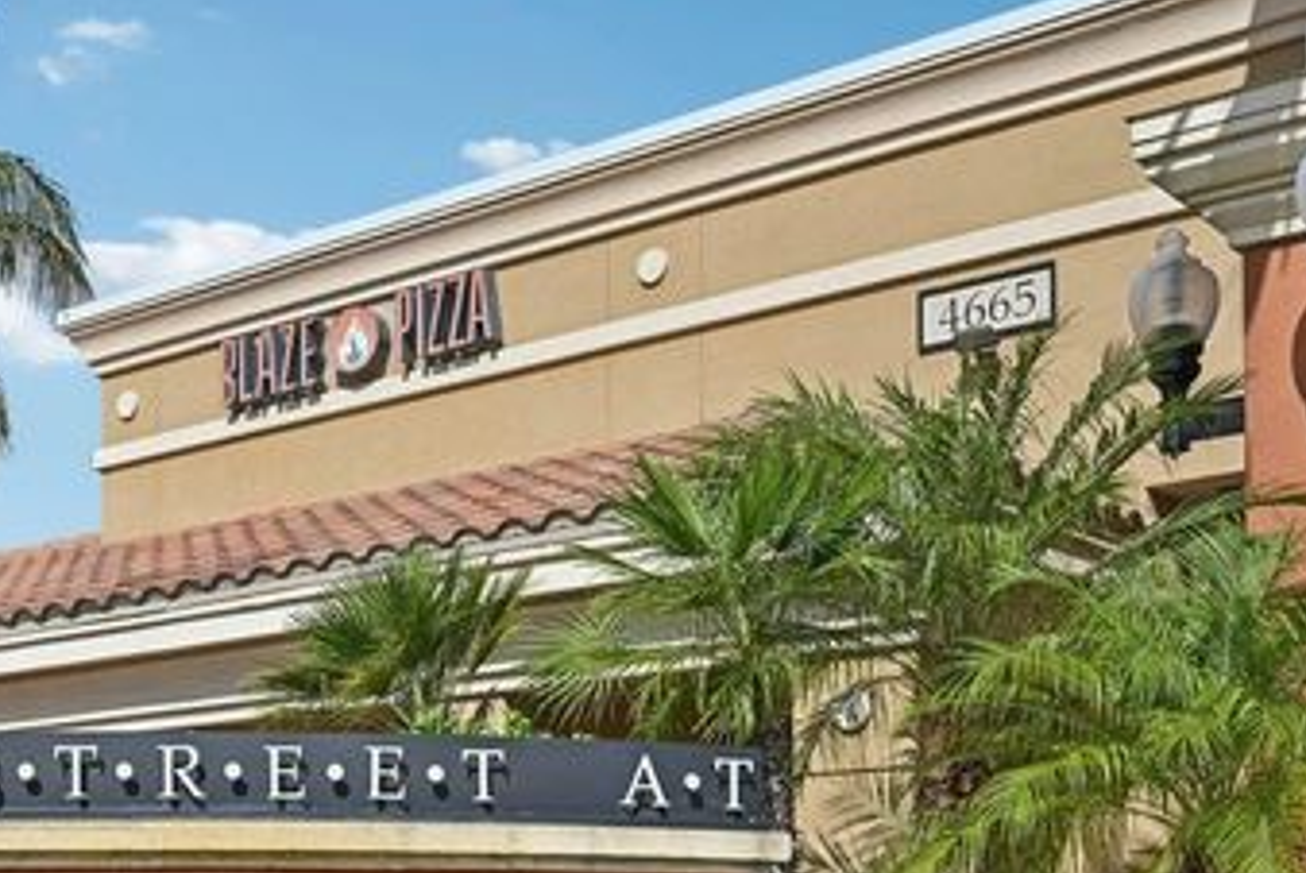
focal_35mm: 54
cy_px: 724
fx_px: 1959
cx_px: 224
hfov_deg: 35.4
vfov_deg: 24.6
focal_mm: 28.5
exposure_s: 1/8000
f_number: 4
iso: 500
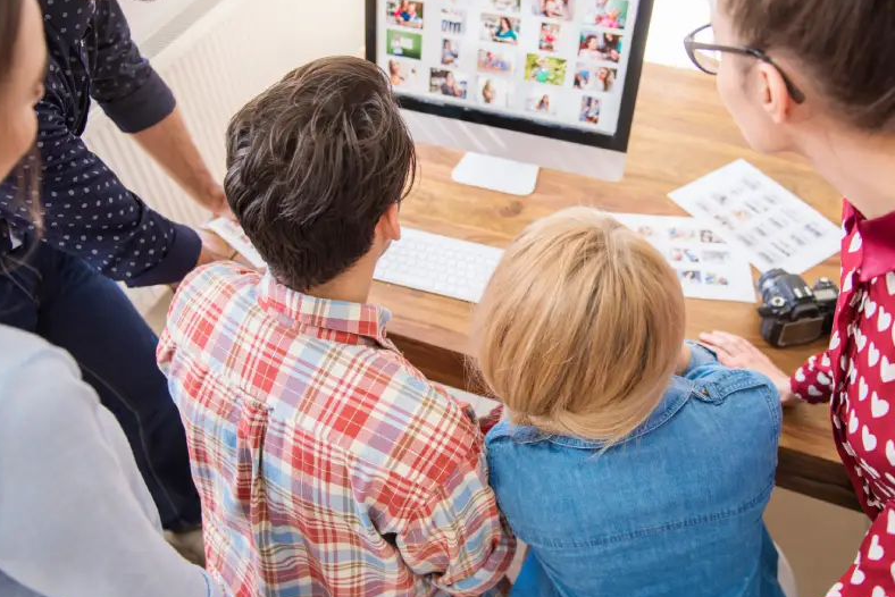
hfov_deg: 57.1
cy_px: 264
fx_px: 821
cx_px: 500
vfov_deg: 39.9
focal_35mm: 33
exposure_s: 1/80
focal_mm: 26
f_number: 2.8
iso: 100
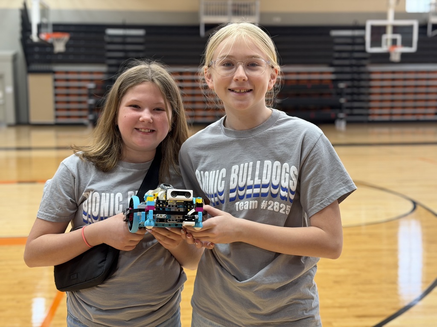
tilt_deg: -7.2
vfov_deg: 30.3
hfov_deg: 39.7
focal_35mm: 48
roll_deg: +1.5
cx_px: 218
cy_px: 164
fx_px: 606
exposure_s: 1/93
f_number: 1.78
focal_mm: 6.76
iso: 100
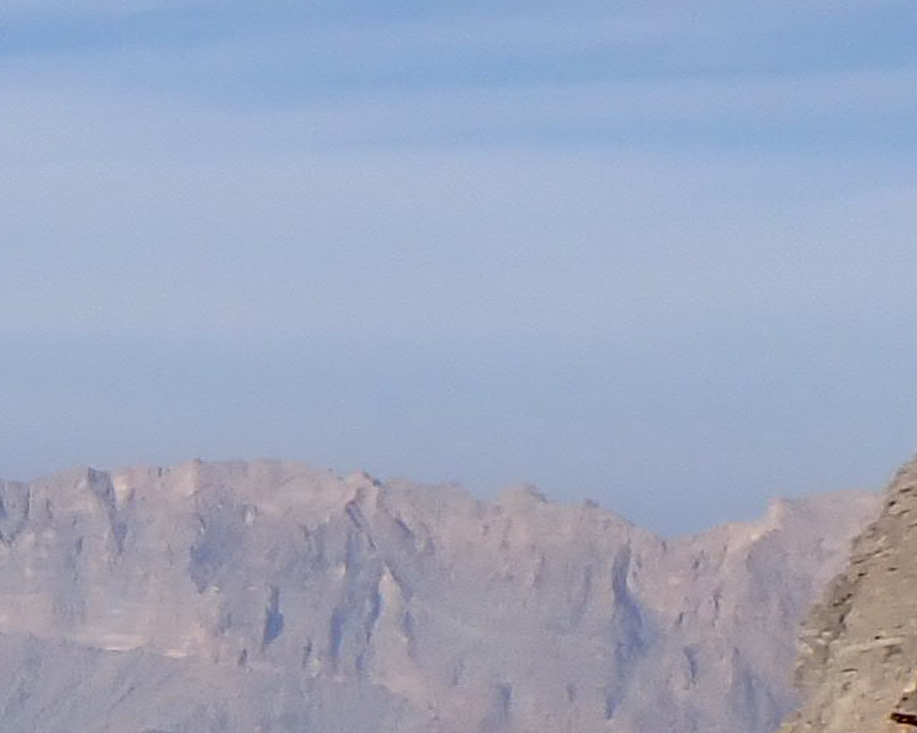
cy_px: 769
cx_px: -1461
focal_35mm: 170
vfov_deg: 9.0
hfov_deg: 9.7
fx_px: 4613
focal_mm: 5.4
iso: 100
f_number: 9
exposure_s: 1/250
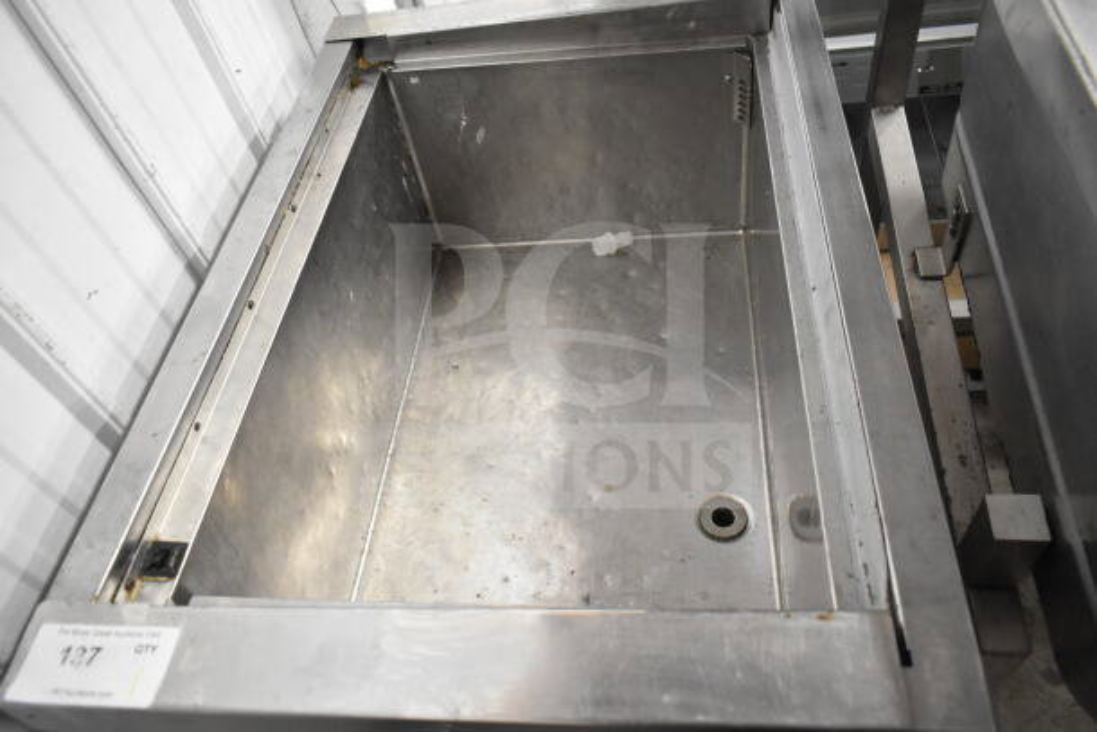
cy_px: 366
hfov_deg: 67.4
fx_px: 823
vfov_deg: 48.0
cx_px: 548
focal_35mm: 27
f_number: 3.5
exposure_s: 1/30
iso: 2500
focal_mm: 18
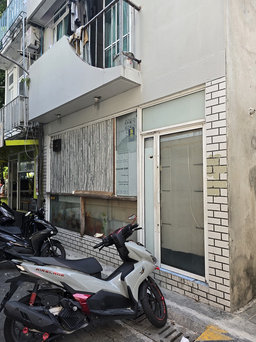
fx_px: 227
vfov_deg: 73.9
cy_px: 171
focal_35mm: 23
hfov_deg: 58.9
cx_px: 128
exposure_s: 1/180
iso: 40
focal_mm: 6.3
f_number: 1.7
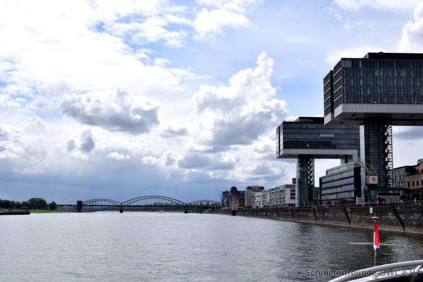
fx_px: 564
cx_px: 212
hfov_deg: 41.1
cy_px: 141
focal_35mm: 48
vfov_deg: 28.1
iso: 200
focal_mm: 32
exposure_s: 1/640
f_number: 13
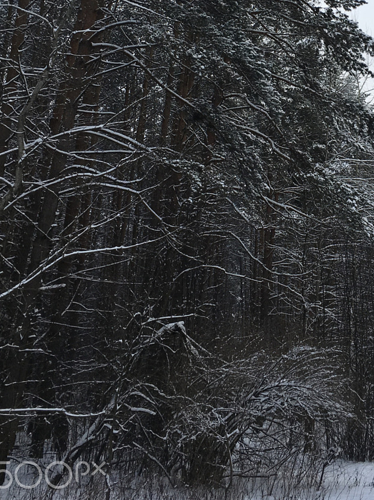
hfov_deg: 25.5
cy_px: 72
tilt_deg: +21.1
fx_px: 807
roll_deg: -2.2
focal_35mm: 56
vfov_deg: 33.0
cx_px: 317
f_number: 2.2
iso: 25
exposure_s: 1/746
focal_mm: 4.15
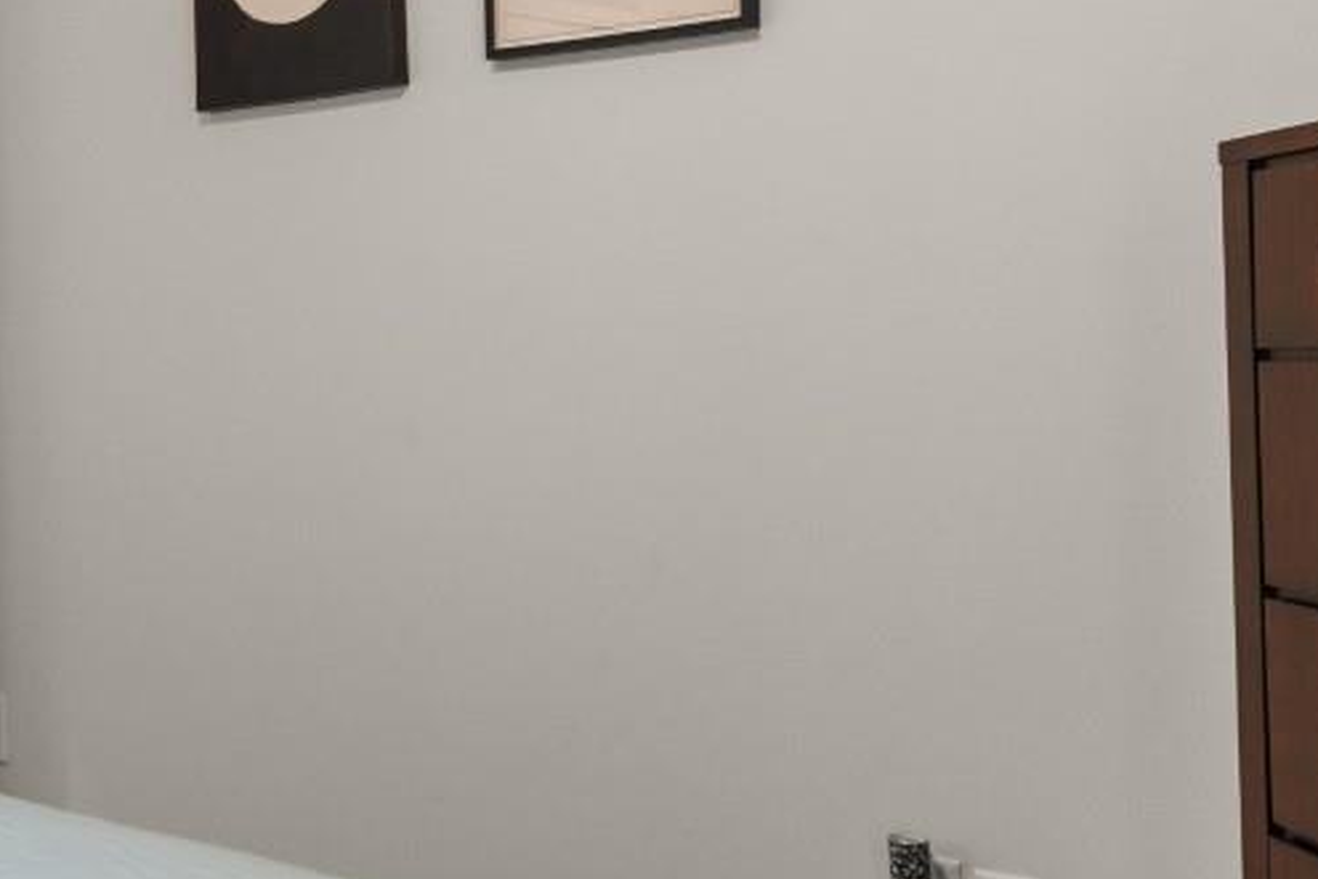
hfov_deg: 36.1
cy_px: 340
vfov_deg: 27.5
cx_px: -19
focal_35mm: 49
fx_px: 1794
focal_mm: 10
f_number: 4.5
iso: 100
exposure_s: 1/6
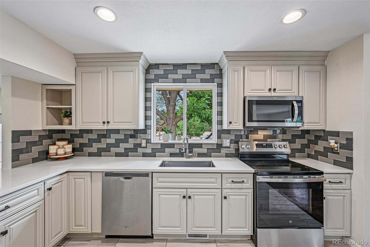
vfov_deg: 81.2
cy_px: 124
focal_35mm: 14
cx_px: 185
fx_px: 144
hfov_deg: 104.3
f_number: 10
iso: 400
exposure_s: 1/15
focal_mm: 14
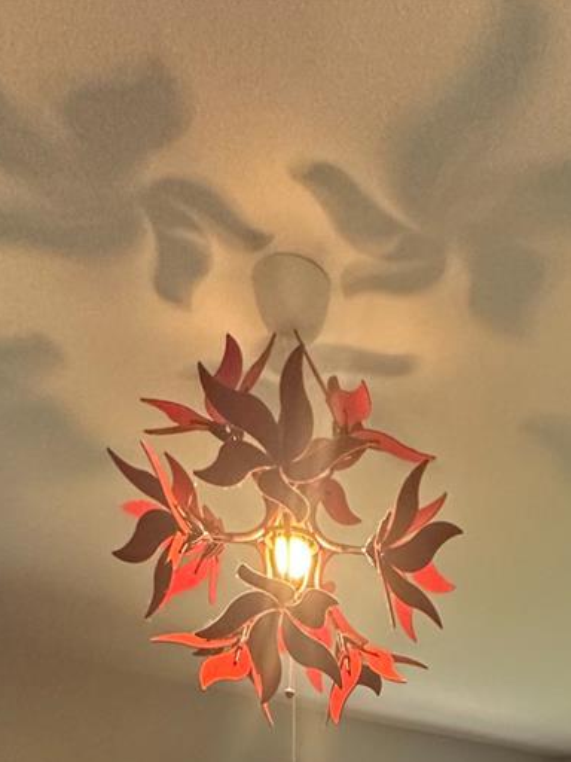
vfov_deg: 29.7
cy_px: 1112
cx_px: 496
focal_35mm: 41
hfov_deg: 33.6
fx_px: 902
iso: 320
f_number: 2.2
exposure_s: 1/120
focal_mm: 2.22
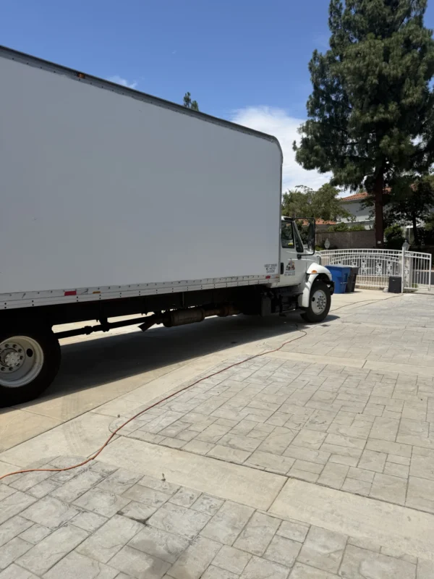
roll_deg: +1.4
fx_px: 401
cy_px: 290
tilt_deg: -4.6
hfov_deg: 56.8
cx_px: 217
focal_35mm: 24
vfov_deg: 71.6
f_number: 1.78
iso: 80
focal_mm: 6.76
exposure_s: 1/5714
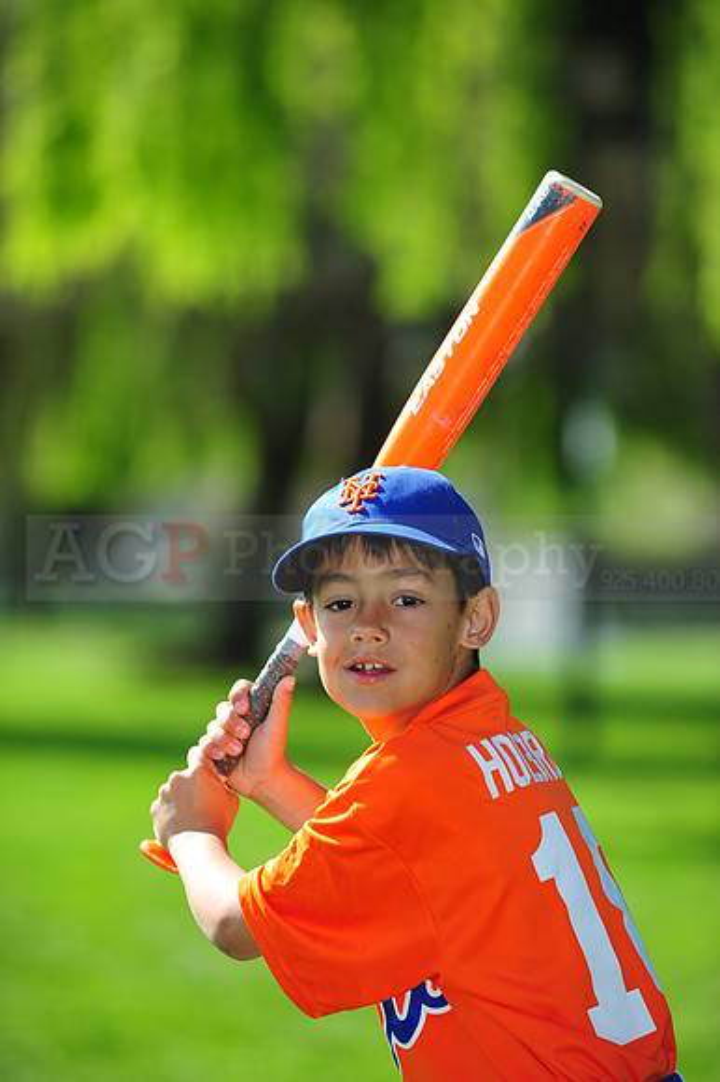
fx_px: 6007
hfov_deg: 6.9
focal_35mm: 200
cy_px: 541
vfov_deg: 10.3
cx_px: 360
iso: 200
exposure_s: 1/800
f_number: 4.5
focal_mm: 200
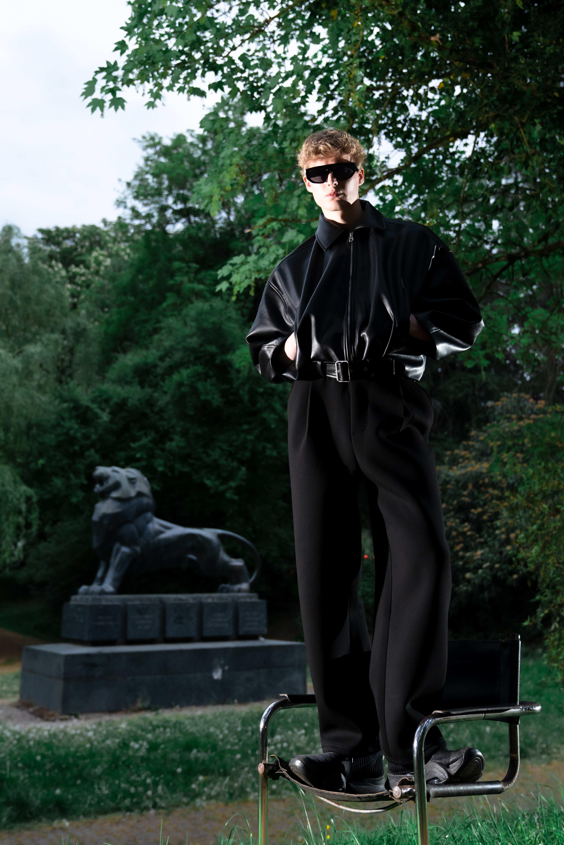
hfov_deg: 37.9
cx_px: 282
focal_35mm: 35
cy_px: 422
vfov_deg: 54.4
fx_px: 822
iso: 640
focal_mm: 35
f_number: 3.5
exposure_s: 1/160
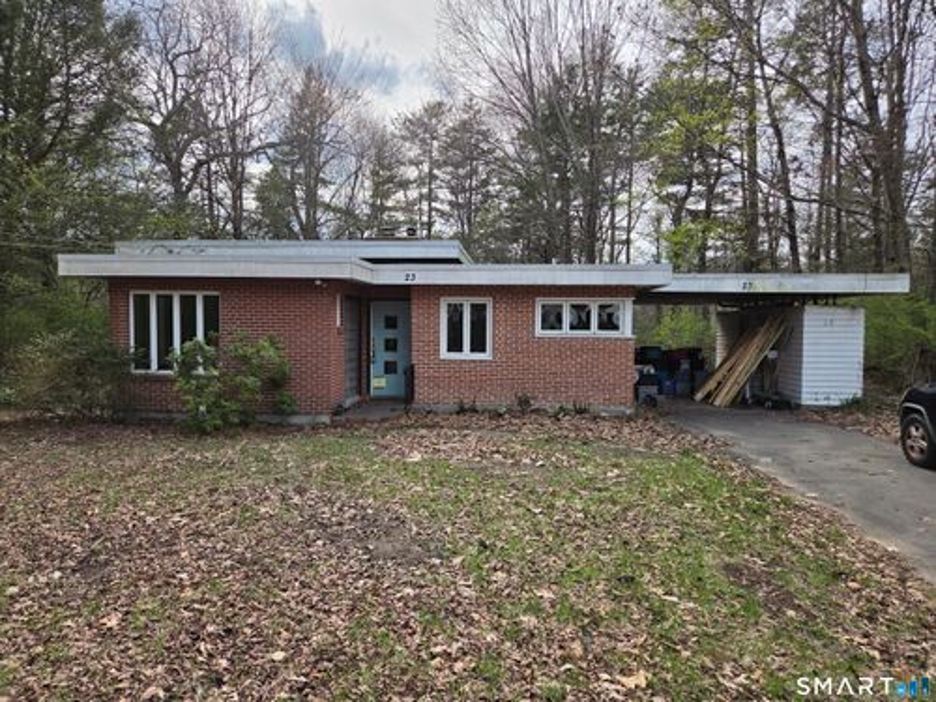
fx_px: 622
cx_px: 468
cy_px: 351
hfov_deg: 73.9
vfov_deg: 58.9
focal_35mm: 23
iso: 80
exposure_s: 1/4364
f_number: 1.8
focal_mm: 5.4
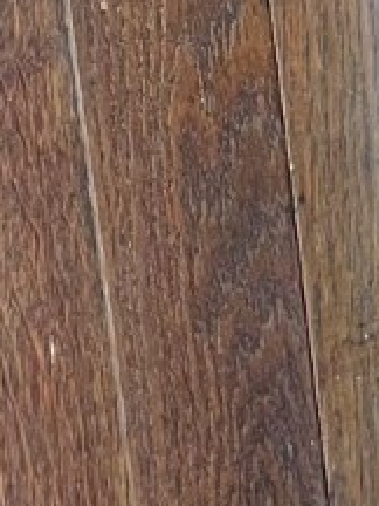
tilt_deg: -11.6
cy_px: -527
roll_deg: +4.1
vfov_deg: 9.9
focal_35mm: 185
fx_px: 2701
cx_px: 971
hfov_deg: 7.4
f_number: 1.6
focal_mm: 4.2
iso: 100
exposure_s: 1/60
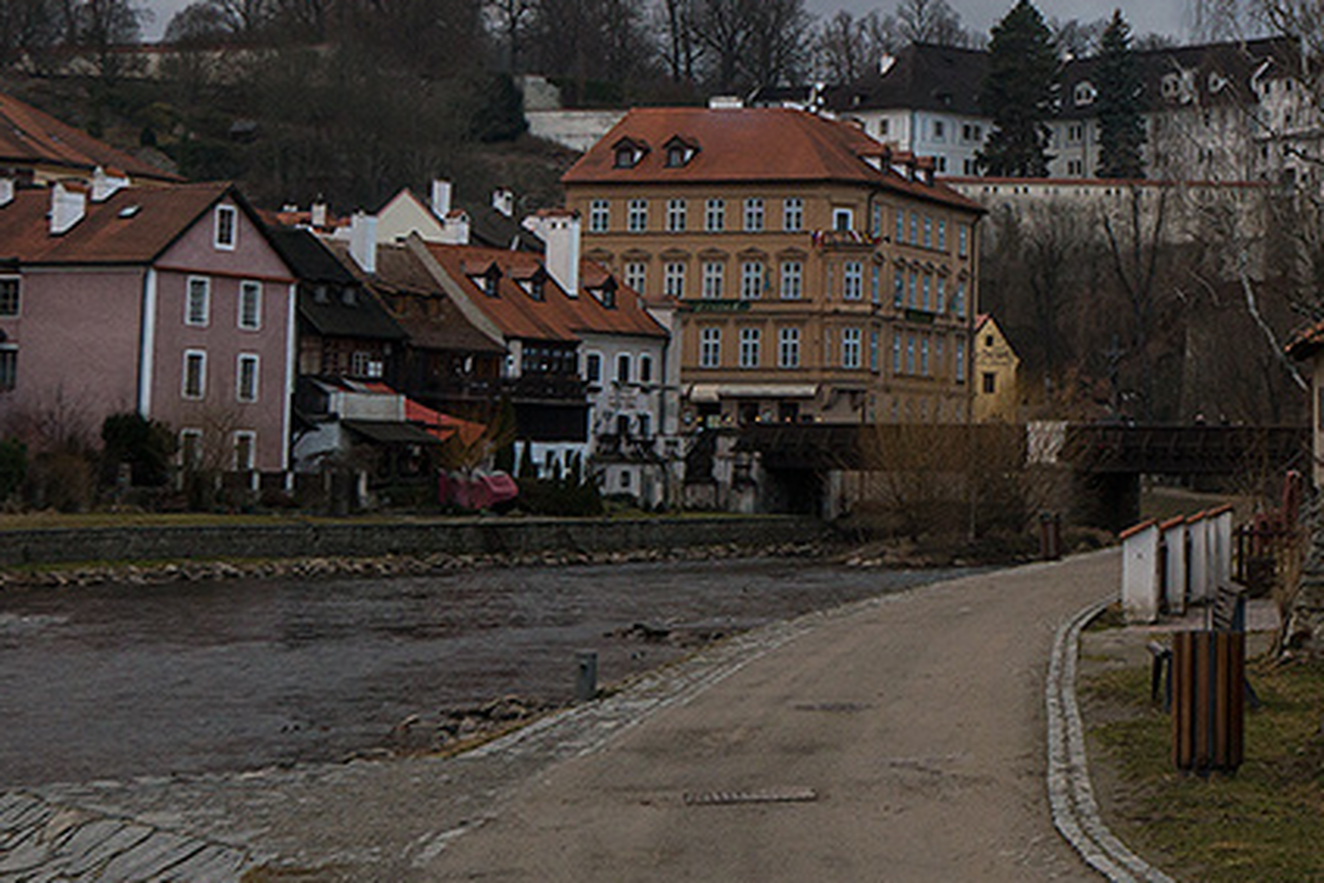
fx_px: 3642
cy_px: 3
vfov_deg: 13.6
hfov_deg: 20.2
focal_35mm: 99
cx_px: 1180
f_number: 13
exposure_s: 1/30
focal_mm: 35
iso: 250
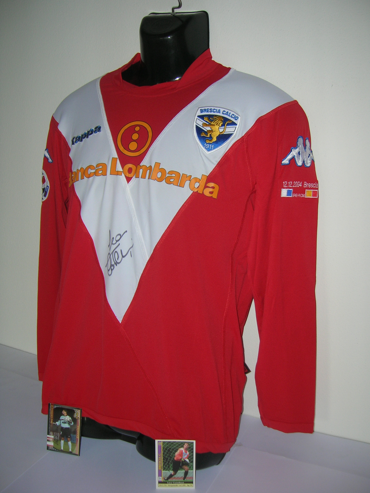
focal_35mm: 34
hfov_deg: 41.8
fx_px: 485
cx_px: 185
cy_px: 246
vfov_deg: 54.0
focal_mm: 5.7
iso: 50
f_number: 2.9
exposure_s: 1/60.1
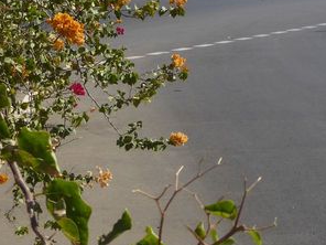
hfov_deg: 12.1
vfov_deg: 9.1
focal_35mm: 162
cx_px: 311
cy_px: -17
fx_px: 1526
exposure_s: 1/640
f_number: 4.2
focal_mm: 10.3
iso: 80
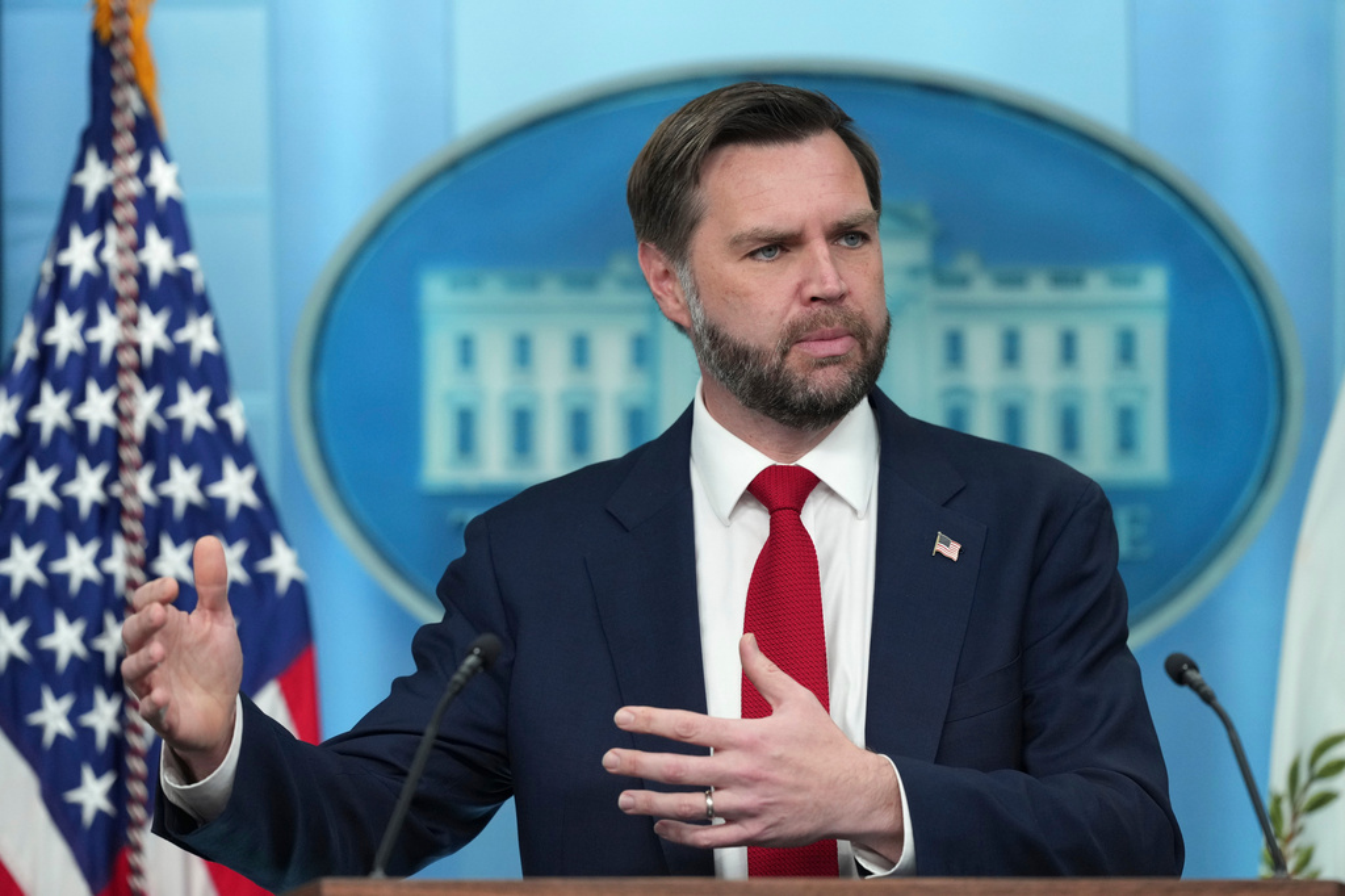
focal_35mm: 300
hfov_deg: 6.9
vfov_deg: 4.6
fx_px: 11204
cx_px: 672
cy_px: 448
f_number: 3.5
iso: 2500
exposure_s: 1/640
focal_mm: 300
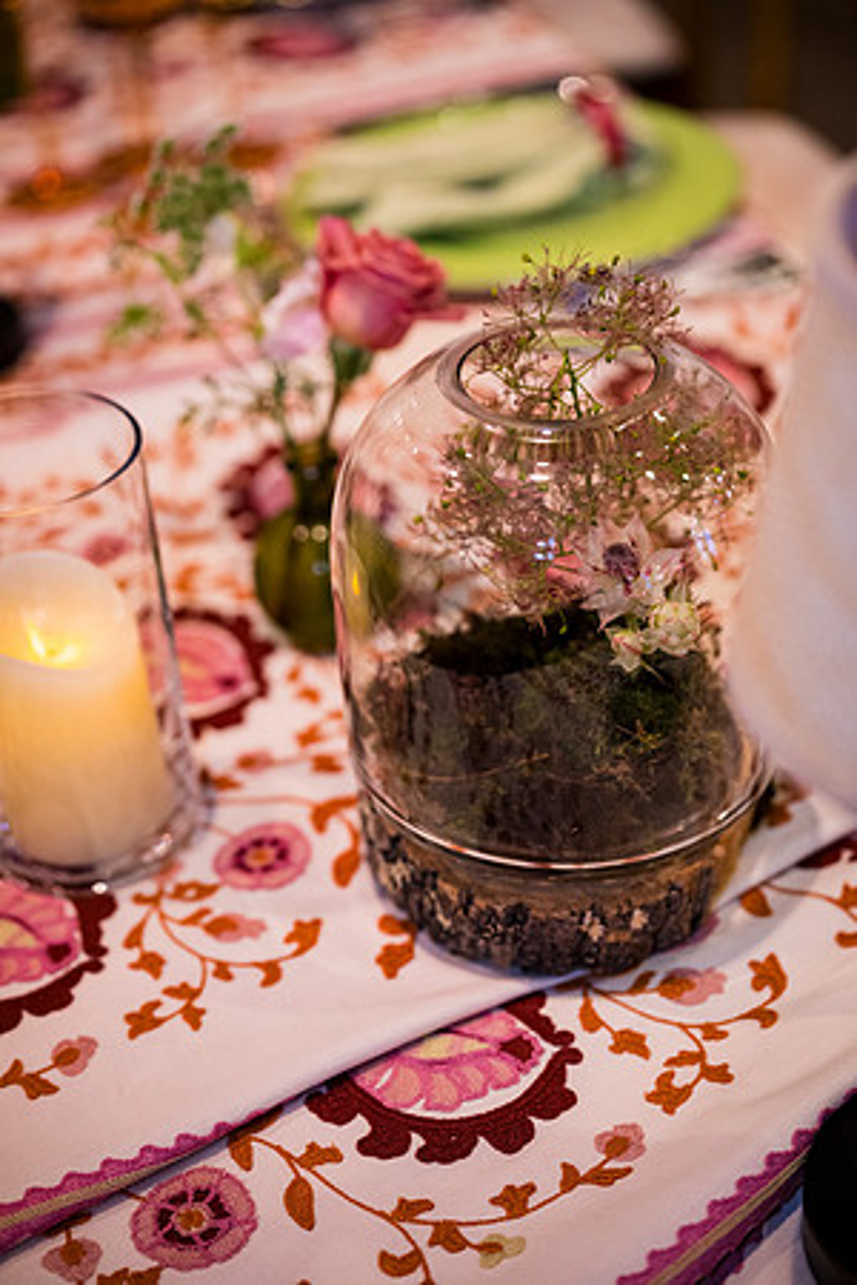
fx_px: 1964
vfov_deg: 36.2
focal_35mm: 55
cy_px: 642
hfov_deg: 24.6
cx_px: 428
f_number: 2
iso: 1250
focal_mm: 55
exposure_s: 1/640
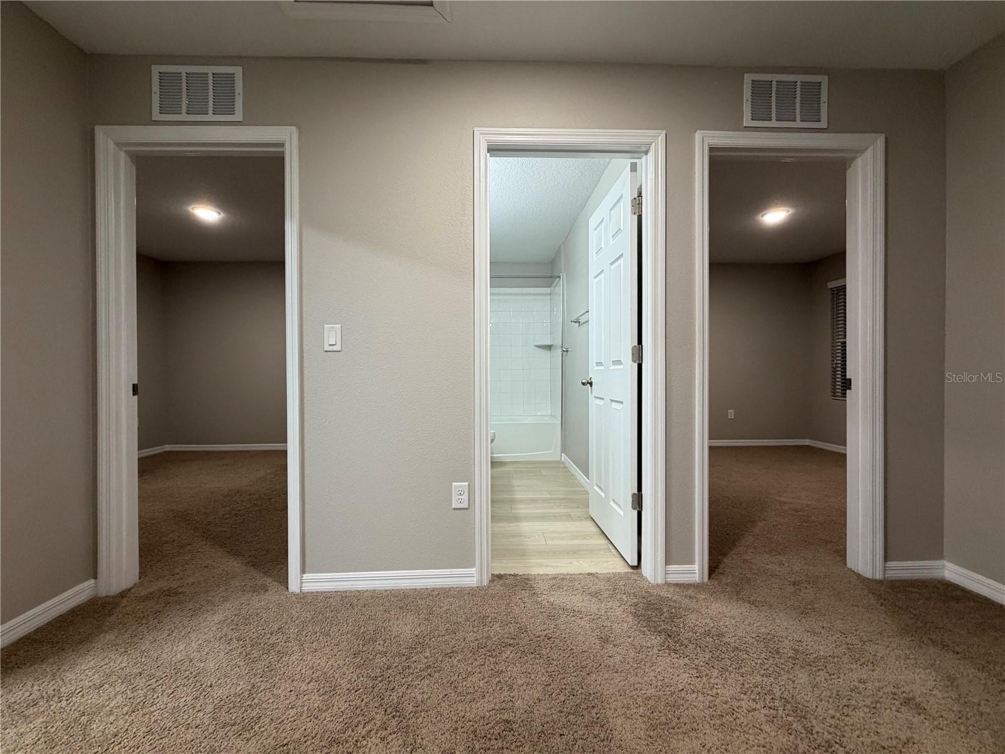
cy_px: 377
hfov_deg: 102.1
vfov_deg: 85.7
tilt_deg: -1.2
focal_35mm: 14
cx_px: 502
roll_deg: -0.4
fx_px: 406
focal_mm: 2.22
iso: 250
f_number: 2.2
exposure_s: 1/60
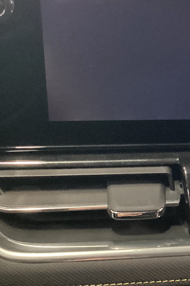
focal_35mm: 69
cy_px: 121
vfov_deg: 29.2
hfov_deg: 19.1
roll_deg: -2.7
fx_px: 546
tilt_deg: -23.6
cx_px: 199
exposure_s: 1/17
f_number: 2.4
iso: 640
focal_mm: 3.3
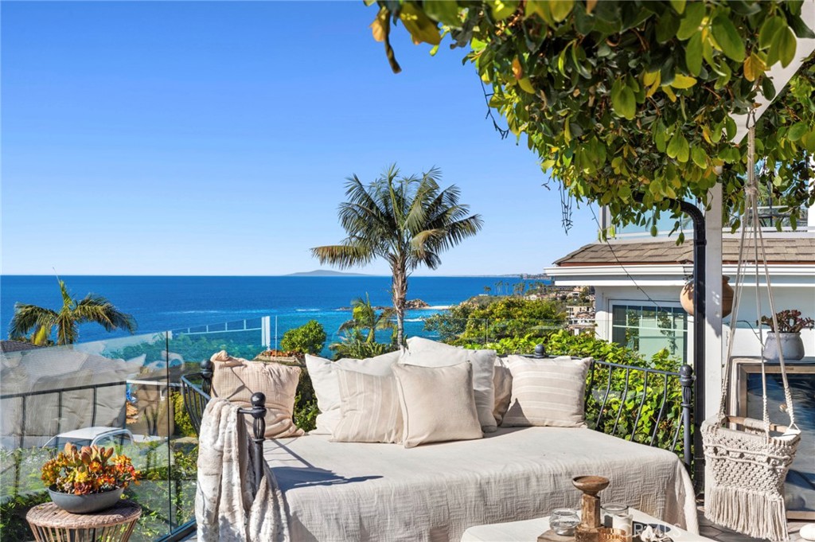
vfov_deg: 31.1
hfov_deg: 45.5
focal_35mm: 43
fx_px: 973
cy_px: 271
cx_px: 408
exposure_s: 1/1000
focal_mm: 43
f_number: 9
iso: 80
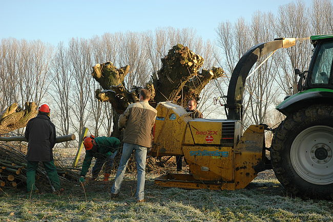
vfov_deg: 19.7
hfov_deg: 29.3
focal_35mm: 69
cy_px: 111
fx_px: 638
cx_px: 166
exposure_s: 1/160
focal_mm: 46
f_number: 6.3
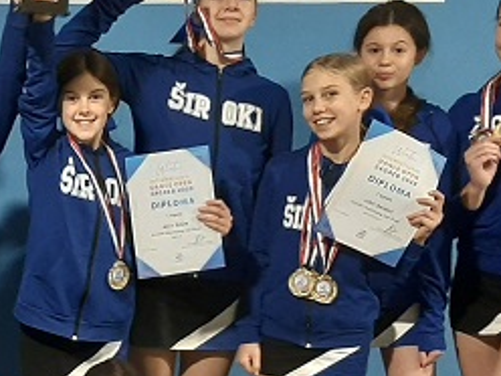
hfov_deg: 21.4
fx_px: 1259
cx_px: -51
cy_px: 295
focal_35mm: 87
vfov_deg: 16.9
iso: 400
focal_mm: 3.93
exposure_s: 1/20
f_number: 1.7
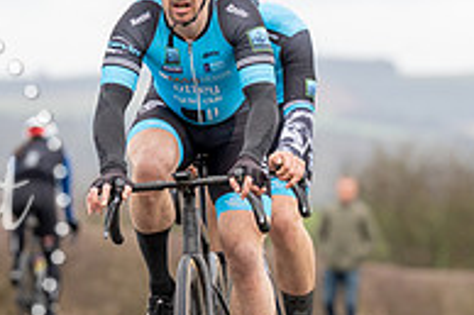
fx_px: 7512
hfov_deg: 3.6
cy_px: 79
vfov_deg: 2.4
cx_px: 220
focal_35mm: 571
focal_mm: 191
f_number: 4
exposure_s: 1/800
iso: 400
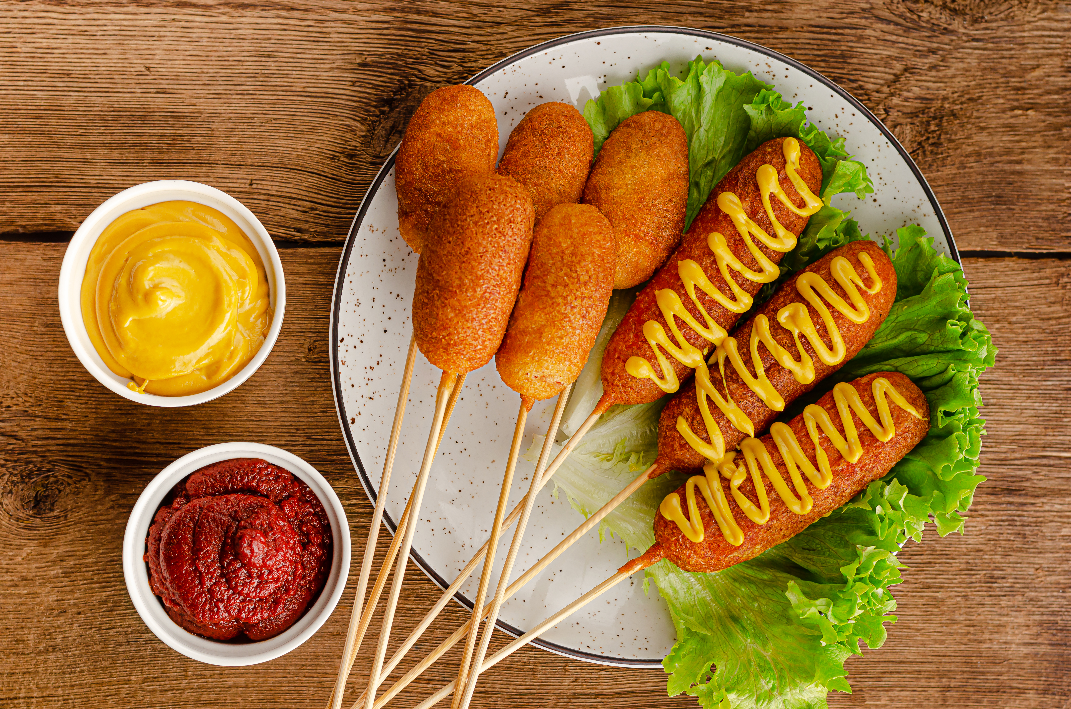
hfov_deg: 27.0
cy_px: 354
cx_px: 536
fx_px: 2227
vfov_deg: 18.1
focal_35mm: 75
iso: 100
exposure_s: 1/160
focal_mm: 50
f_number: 4.5
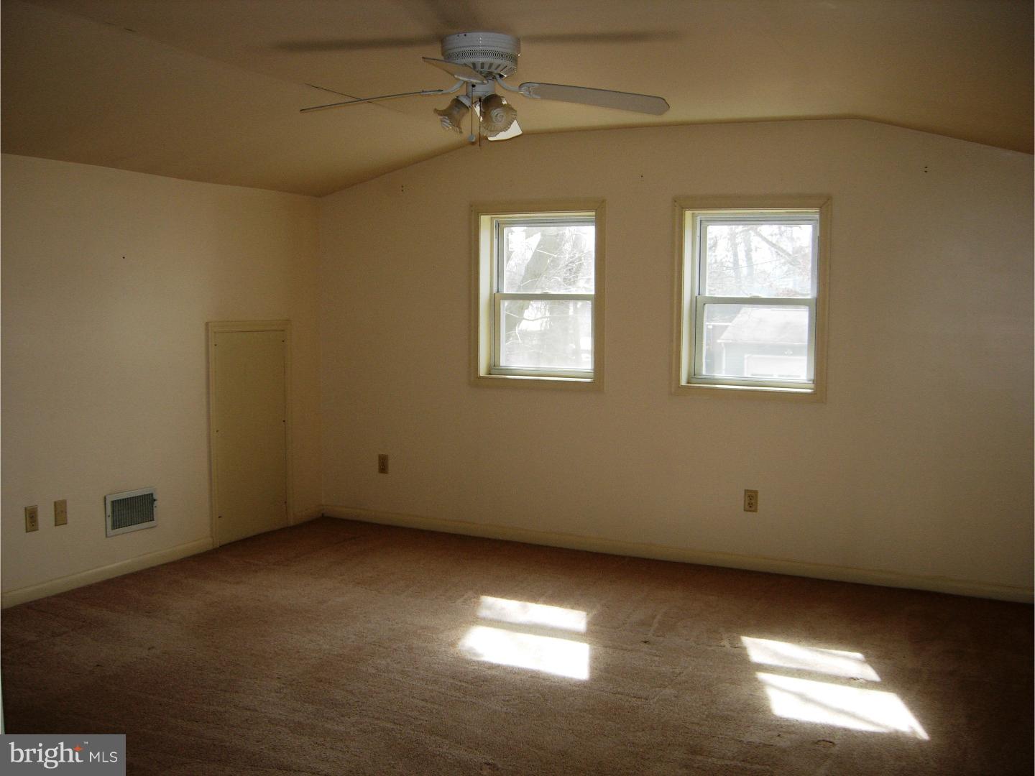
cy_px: 388
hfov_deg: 51.4
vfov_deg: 39.7
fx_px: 1076
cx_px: 518
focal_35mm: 36
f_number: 3
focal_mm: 7.5
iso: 50
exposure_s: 1/124
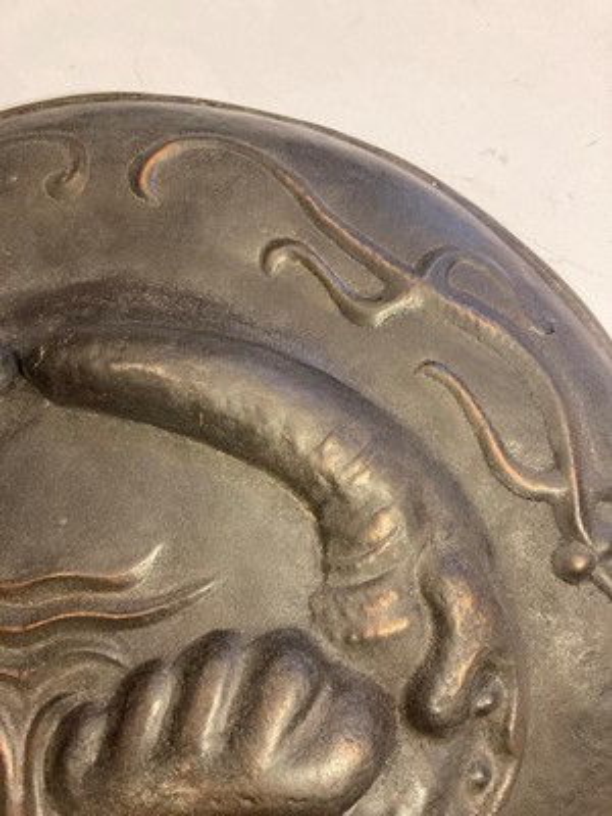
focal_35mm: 28
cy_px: 408
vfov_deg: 63.4
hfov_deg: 49.7
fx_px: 660
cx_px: 306
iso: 250
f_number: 1.8
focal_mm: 3.99
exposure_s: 1/50
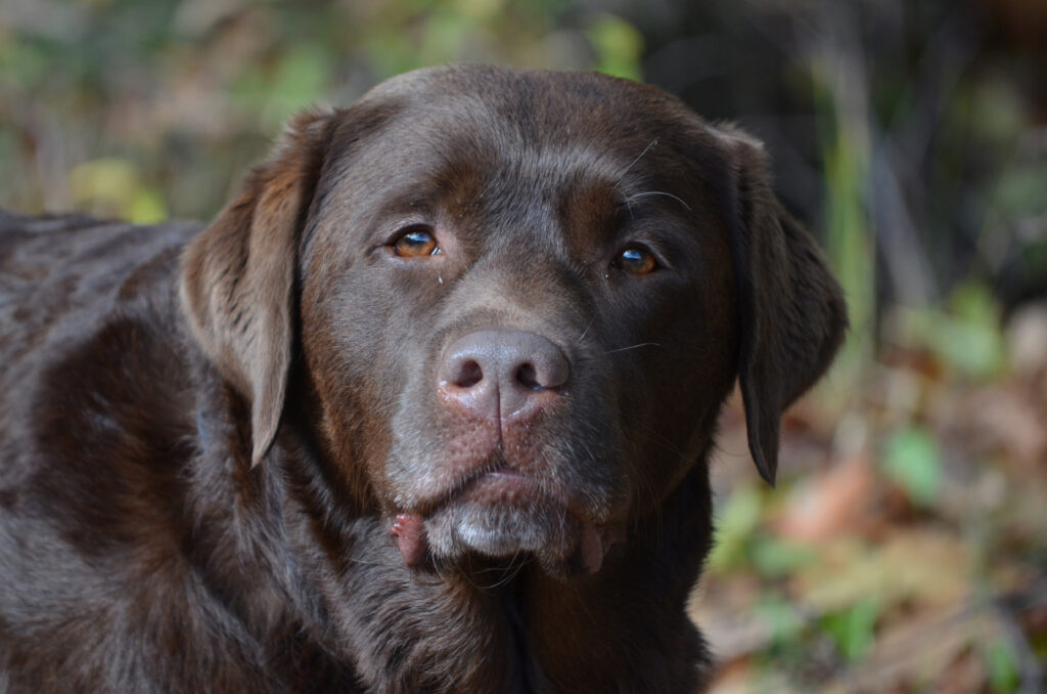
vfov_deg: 4.6
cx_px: 524
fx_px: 8706
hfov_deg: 6.9
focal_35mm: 300
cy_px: 347
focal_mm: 200
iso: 800
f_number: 5.6
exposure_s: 1/640
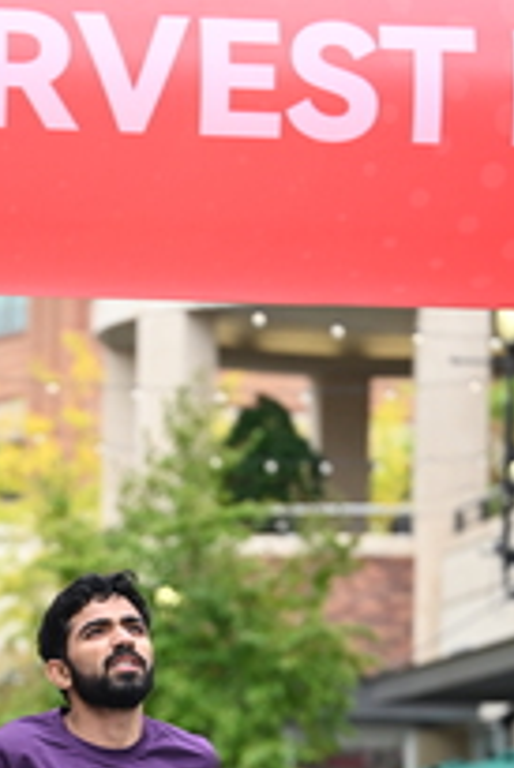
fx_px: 4425
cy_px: 779
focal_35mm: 207
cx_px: 122
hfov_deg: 6.6
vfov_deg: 9.9
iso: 640
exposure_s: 1/2000
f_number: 2.8
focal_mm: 77
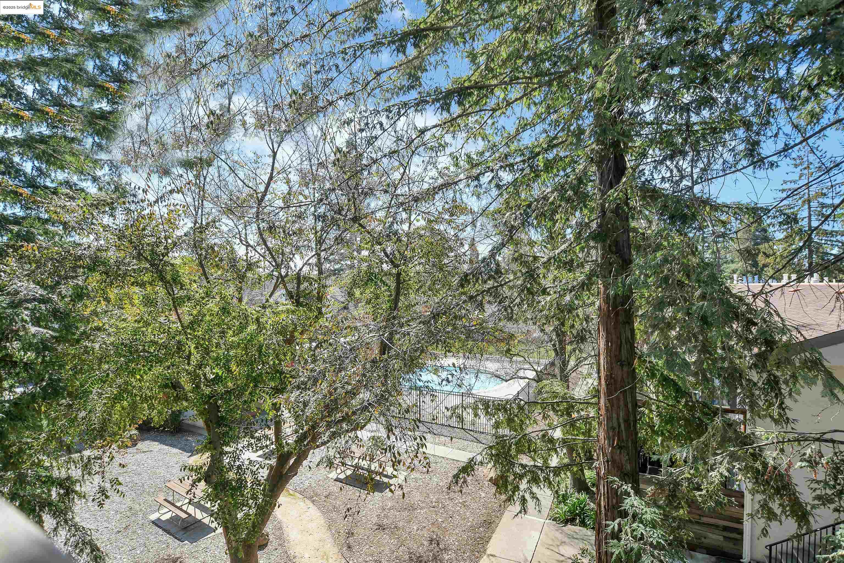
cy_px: 282
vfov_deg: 77.3
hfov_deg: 100.4
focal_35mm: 15
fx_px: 352
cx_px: 422
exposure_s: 1/640
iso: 250
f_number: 4.5
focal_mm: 10
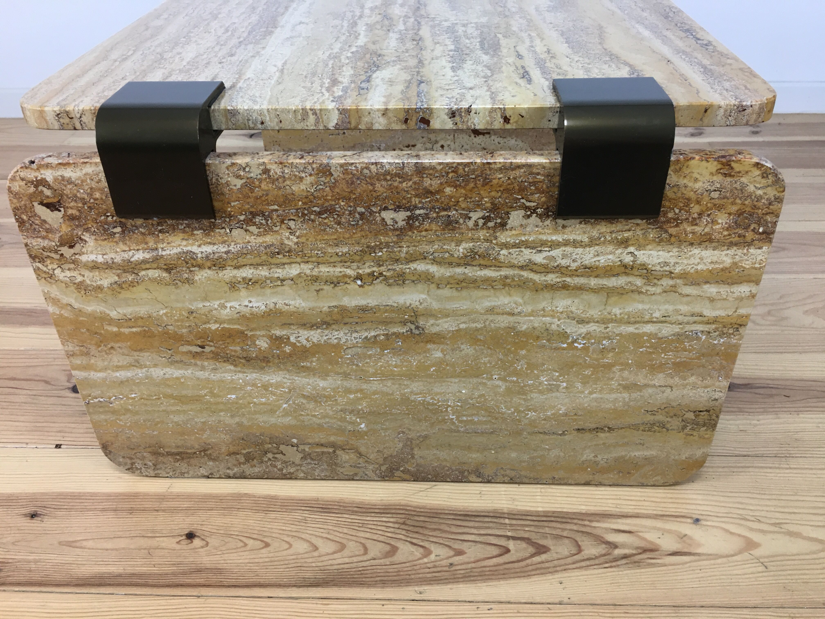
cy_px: 310
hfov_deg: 61.7
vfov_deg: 48.2
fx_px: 691
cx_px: 412
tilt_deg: -35.4
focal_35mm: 29
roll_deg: +2.1
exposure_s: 1/33
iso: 50
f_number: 2.2
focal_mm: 4.15
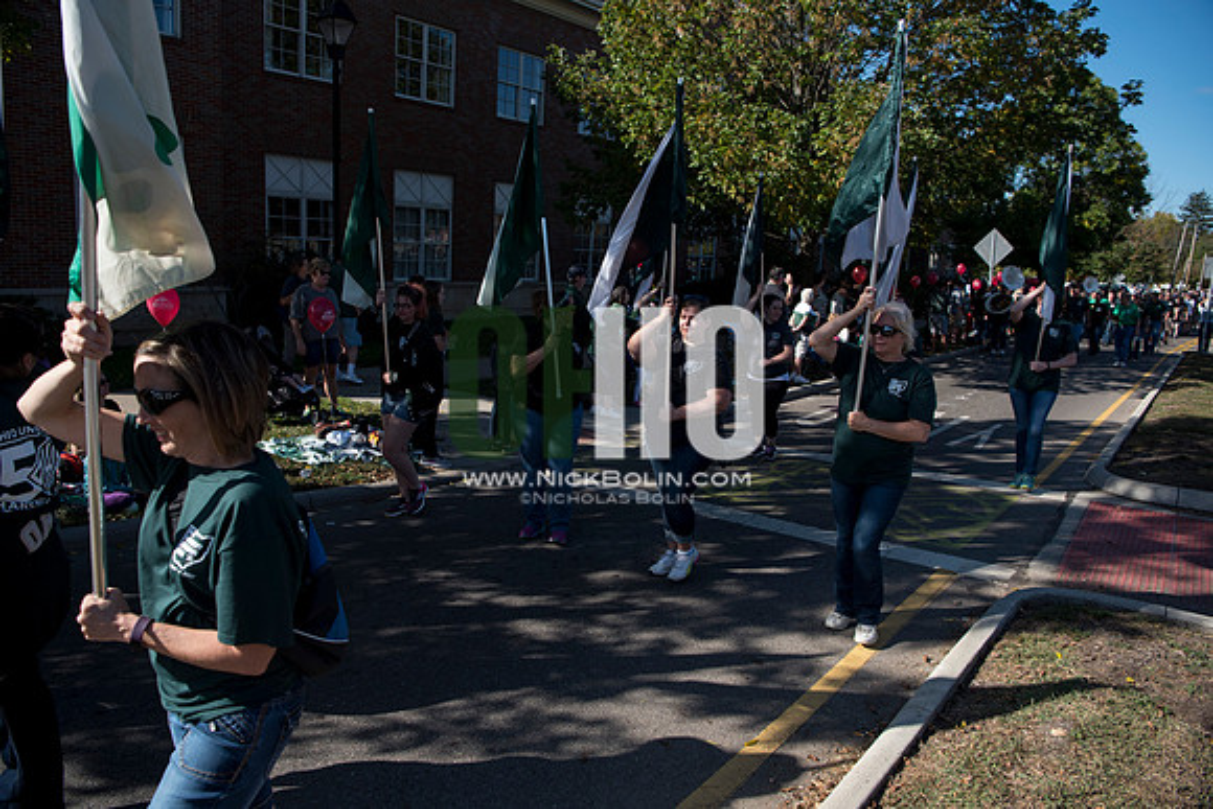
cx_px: 606
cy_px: 404
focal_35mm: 24
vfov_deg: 53.2
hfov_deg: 73.7
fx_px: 809
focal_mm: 24
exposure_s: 1/1600
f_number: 4.5
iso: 250
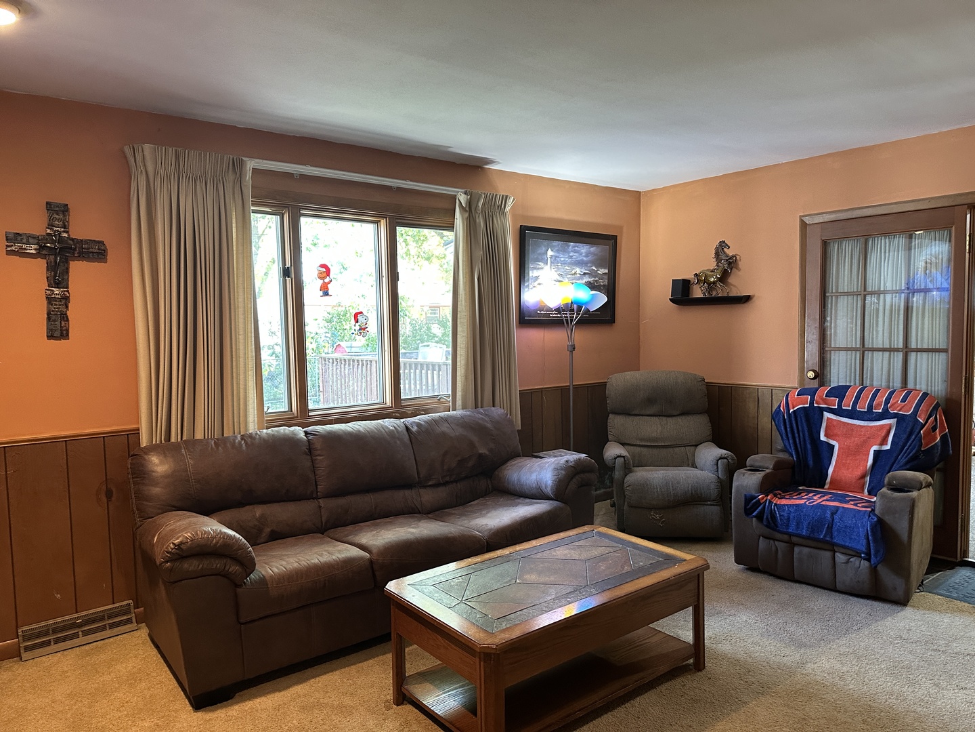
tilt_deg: -4.5
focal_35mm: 24
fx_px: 676
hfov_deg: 71.6
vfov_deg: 56.8
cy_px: 366
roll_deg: +1.2
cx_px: 488
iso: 400
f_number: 1.78
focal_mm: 6.86
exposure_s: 1/60
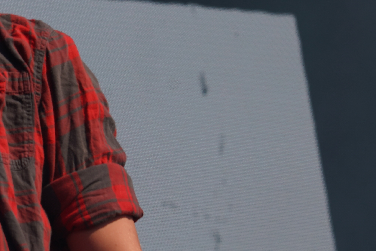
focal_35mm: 311
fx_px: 3247
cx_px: -60
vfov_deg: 4.4
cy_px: 24
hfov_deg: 6.6
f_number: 8
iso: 100
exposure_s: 1/400
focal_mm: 105
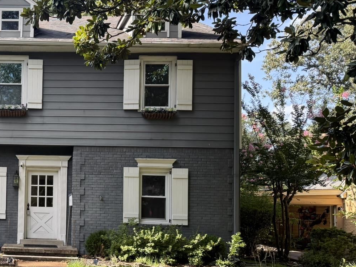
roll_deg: -1.6
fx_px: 504
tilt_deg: +3.9
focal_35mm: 49
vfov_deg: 29.5
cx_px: -2
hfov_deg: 35.1
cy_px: 174
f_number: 1.78
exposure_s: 1/665
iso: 100
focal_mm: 6.76
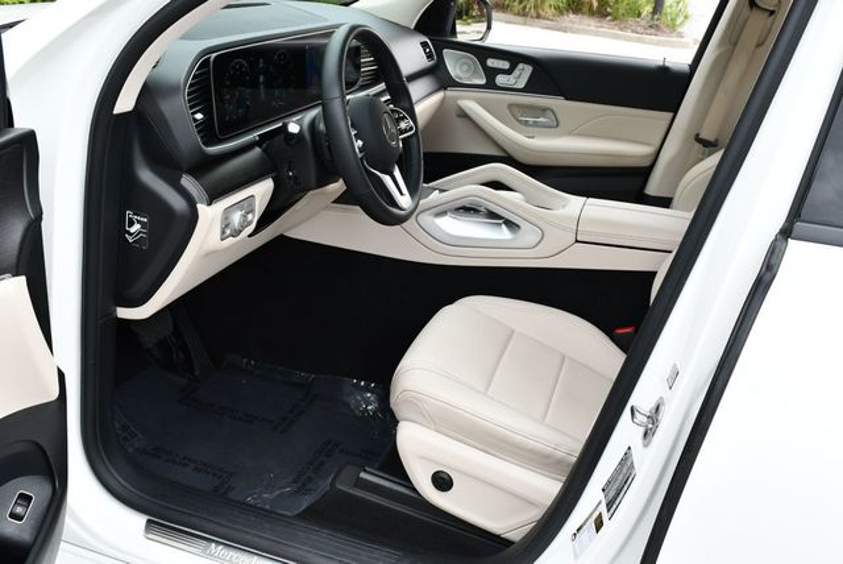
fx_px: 844
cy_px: 282
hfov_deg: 53.1
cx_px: 422
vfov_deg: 36.9
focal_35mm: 36
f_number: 5.6
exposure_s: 1/250
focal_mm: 18
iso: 360
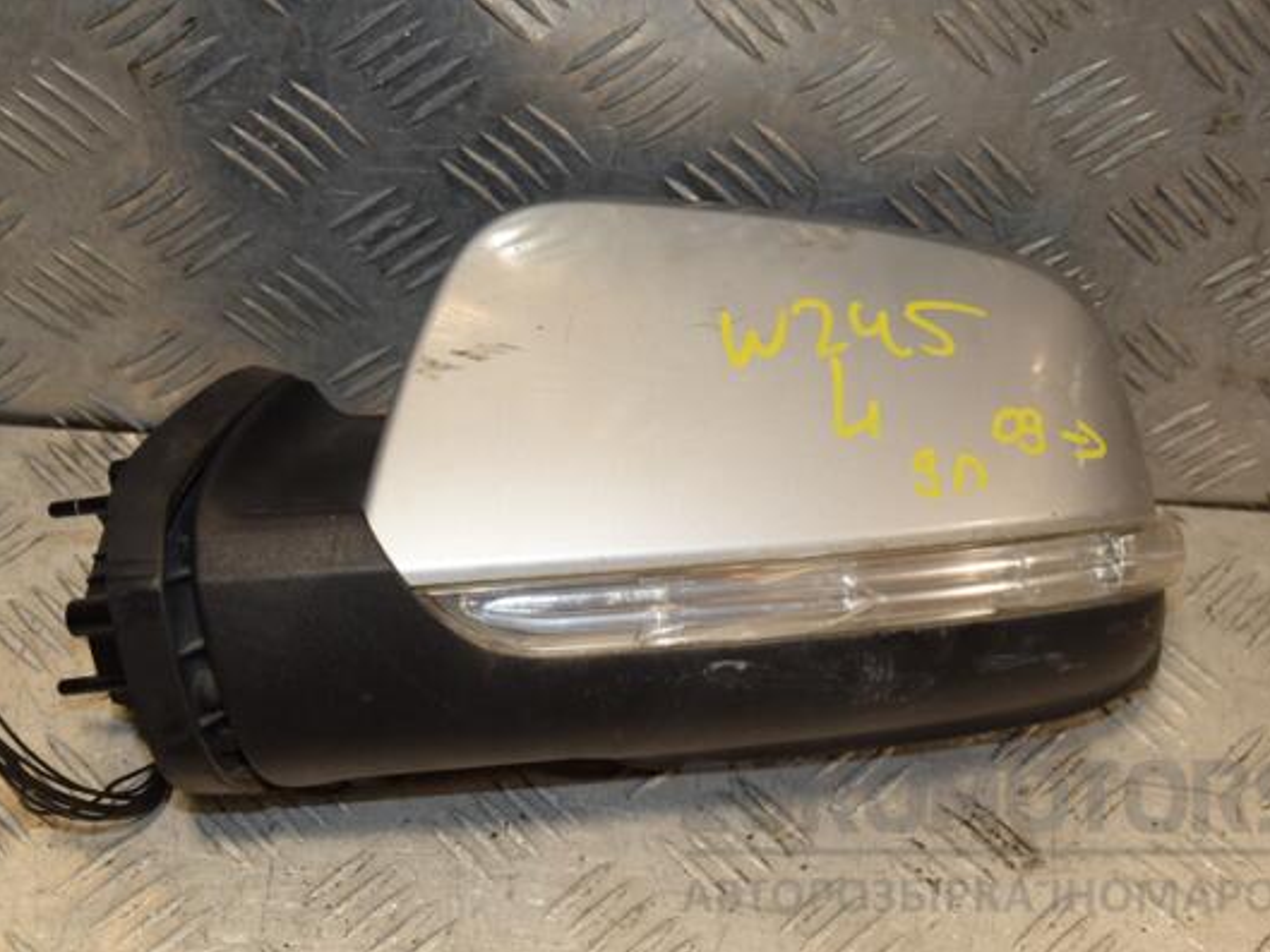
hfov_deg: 26.5
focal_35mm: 74
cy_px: 477
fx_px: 2699
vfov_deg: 20.0
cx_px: 636
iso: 800
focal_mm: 45
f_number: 7.1
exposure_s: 1/200
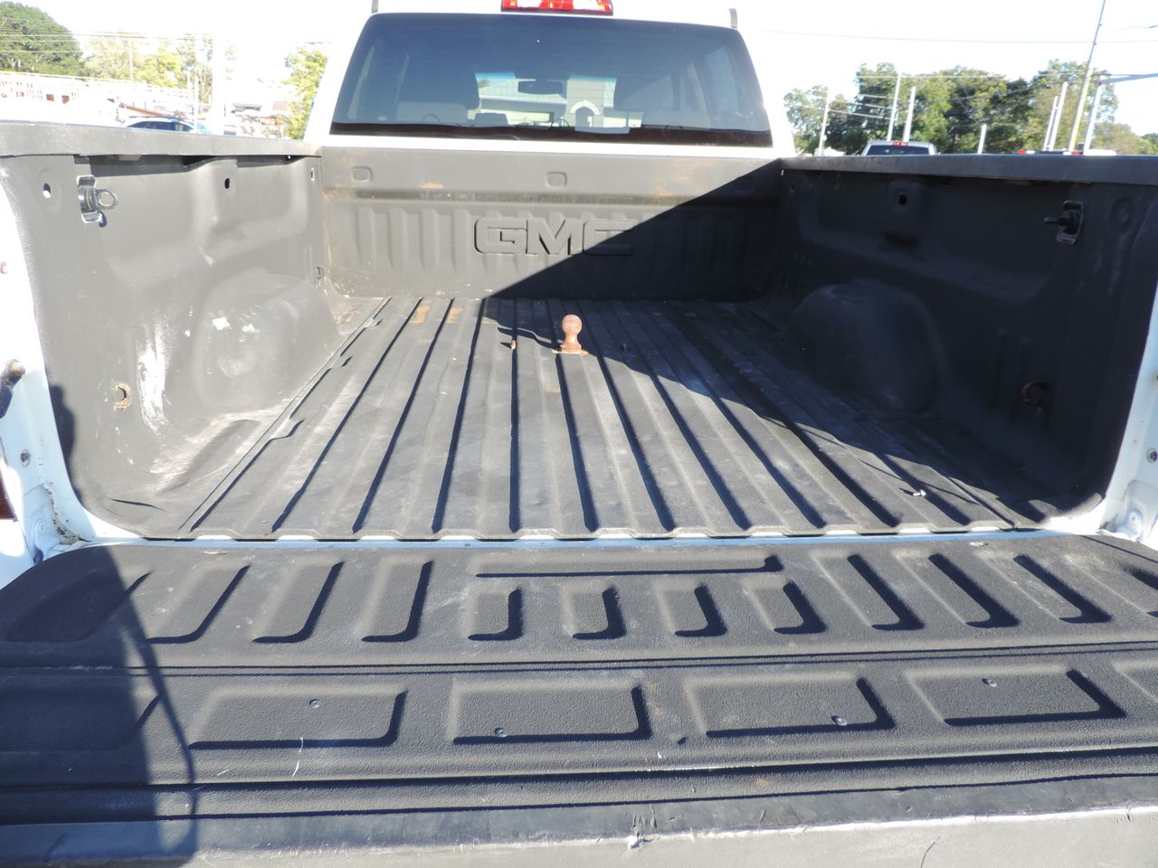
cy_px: 434
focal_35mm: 24
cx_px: 579
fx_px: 803
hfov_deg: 71.6
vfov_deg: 56.8
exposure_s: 1/200
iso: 80
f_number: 3
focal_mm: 4.3
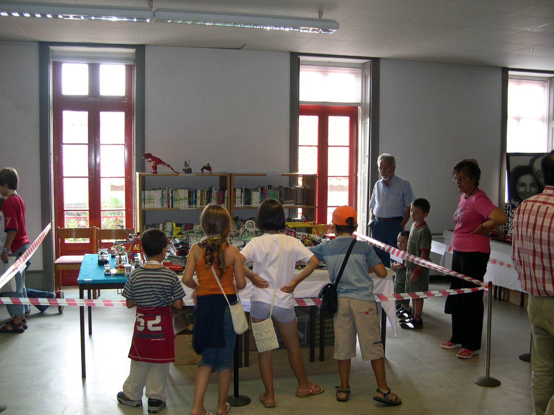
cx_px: 277
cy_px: 208
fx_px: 608
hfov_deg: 49.0
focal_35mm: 38
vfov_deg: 37.7
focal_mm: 8
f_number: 2.8
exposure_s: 1/30
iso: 100
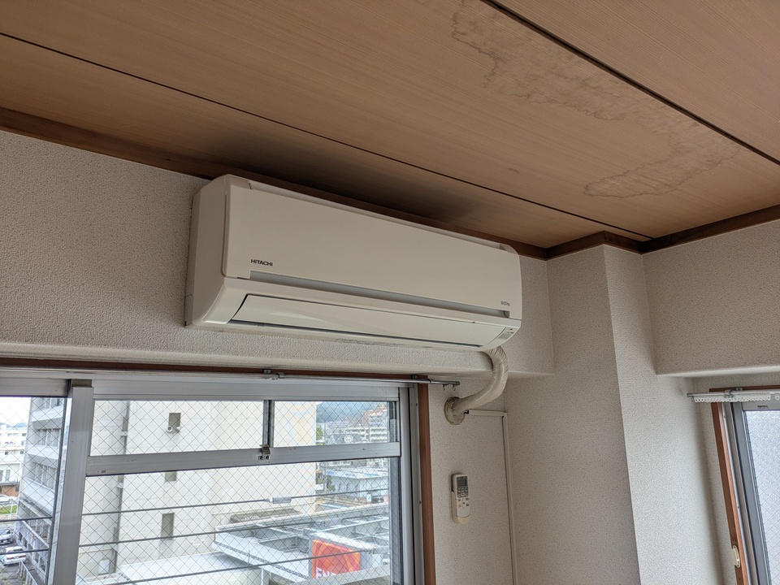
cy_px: 292
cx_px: 390
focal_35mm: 25
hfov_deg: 69.4
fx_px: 563
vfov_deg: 54.9
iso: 45
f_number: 1.89
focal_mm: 5.43
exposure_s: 1/217
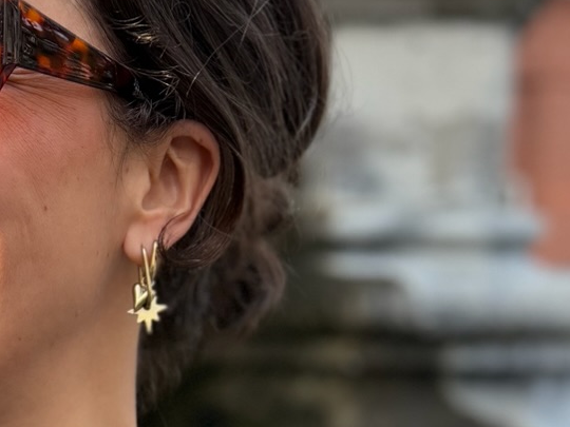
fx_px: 1498
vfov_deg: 14.3
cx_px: 33
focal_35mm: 91
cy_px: 773
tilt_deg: -7.3
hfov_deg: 21.0
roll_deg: -0.1
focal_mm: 6.76
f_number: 1.78
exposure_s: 1/1139
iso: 100
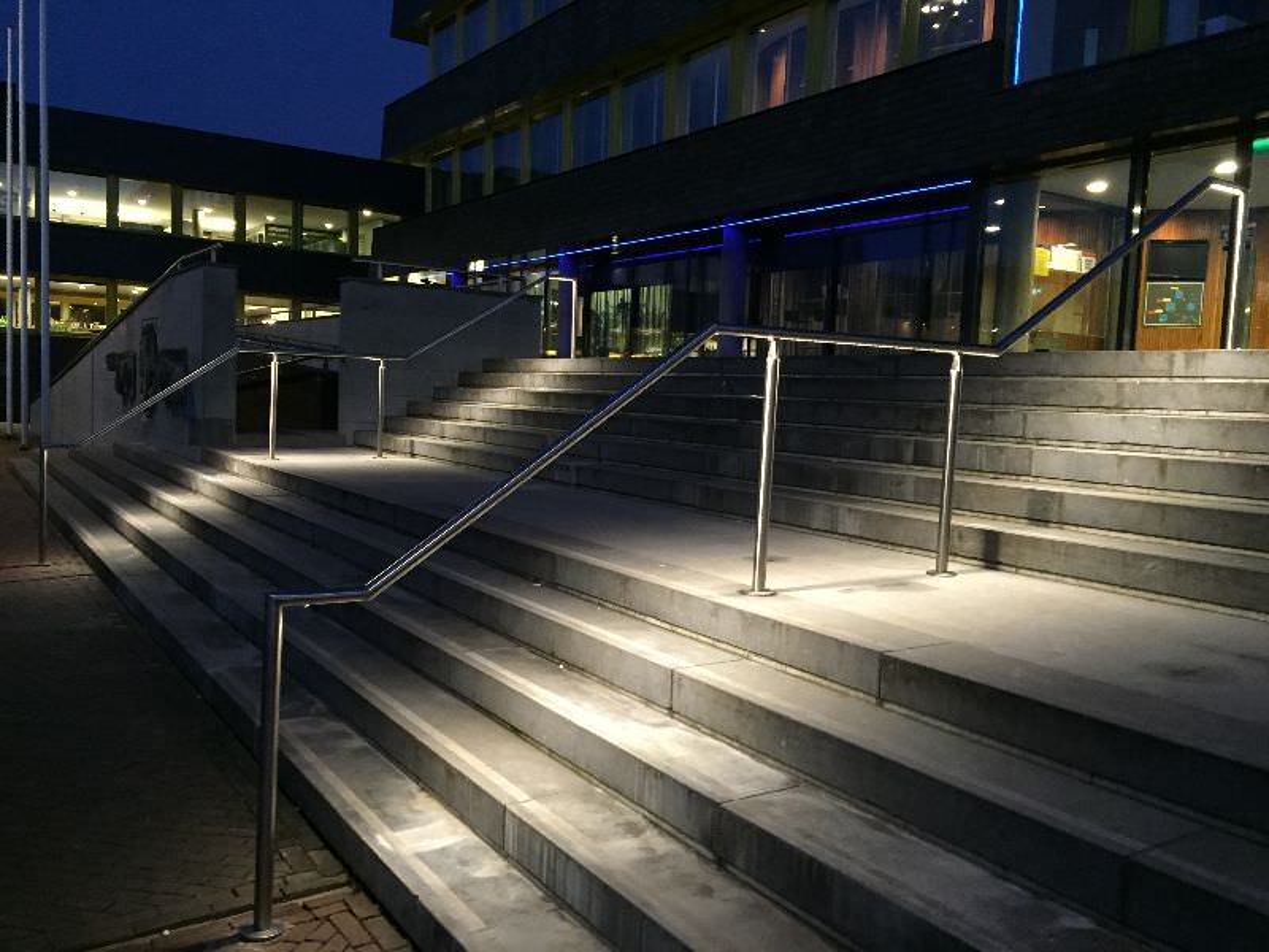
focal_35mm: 29
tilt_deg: -4.0
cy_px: 476
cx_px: 634
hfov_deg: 61.7
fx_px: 1063
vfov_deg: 48.2
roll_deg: -2.3
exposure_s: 1/17
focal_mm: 4.15
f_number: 2.2
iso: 250
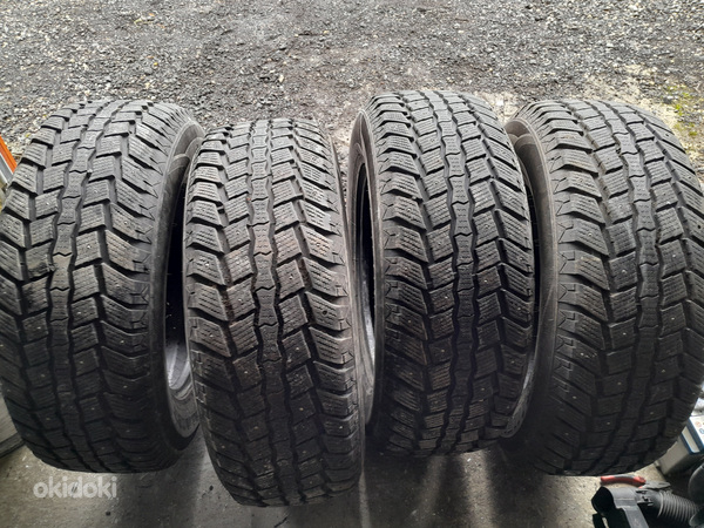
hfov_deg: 67.3
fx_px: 529
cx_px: 352
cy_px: 264
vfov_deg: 53.1
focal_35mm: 26
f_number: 1.8
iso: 200
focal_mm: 3.98
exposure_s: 1/50
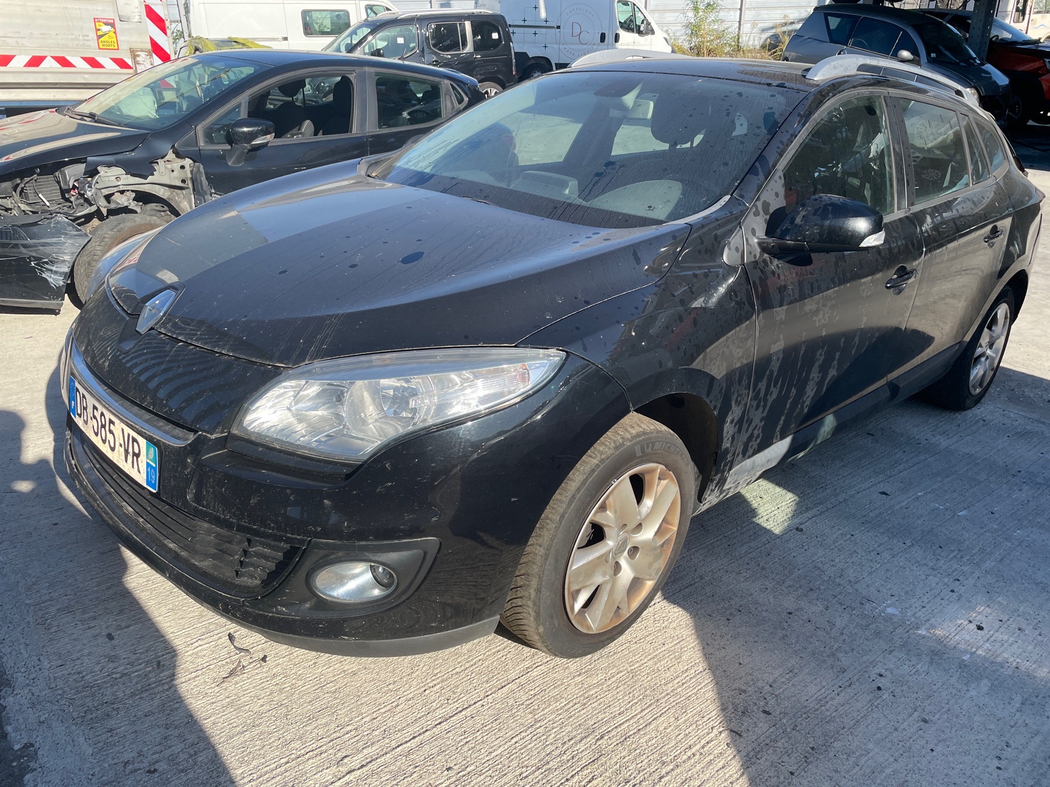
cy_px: 394
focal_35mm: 26
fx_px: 789
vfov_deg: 53.1
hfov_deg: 67.3
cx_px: 525
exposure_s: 1/1553
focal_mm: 4.2
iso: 32
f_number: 1.6
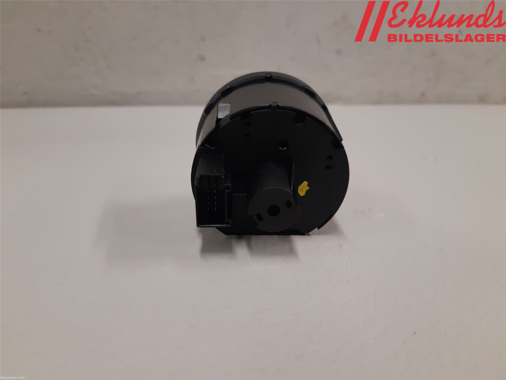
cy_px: 190
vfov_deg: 53.1
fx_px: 380
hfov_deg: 67.3
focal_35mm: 26
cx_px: 253
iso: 125
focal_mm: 3.93
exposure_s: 1/50
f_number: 1.7
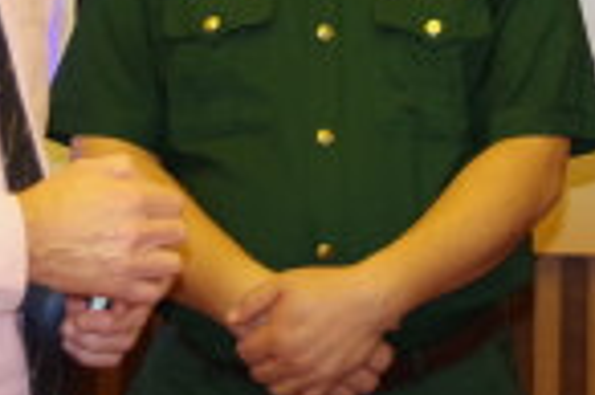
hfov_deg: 12.8
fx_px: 2608
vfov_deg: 8.4
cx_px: 615
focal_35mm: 158
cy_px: -232
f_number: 4
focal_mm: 28
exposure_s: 1/100
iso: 1600
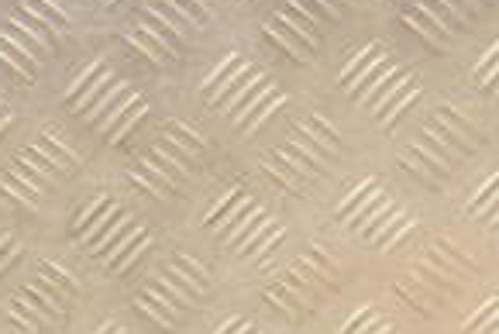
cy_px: 613
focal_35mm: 161
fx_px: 2234
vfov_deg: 8.2
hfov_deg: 12.6
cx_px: 52
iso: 800
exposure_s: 1/200
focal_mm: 26
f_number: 6.3
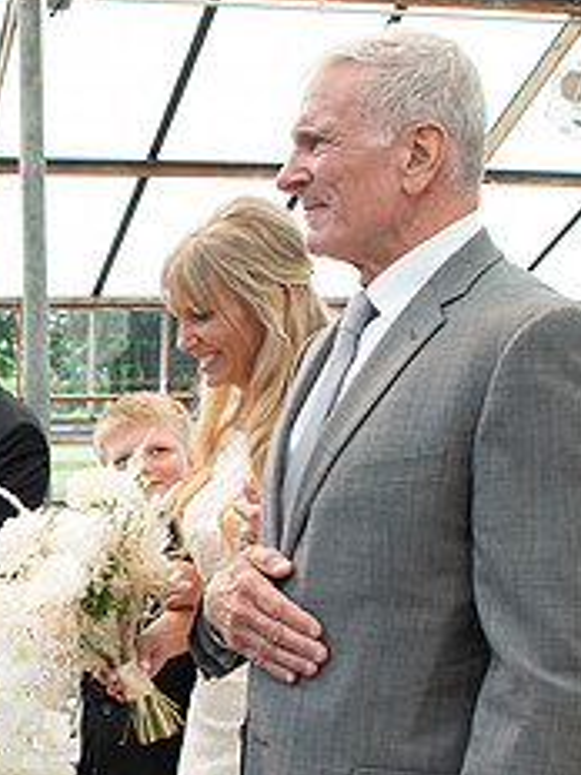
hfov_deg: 21.1
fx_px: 1499
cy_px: 582
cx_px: -12
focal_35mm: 67
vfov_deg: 28.5
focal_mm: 24
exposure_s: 1/200
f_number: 5
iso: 160
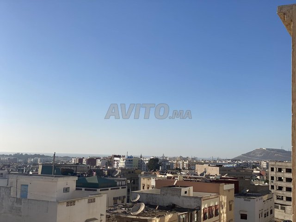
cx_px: 148
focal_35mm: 52
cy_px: 111
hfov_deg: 36.8
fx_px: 445
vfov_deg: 28.0
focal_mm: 6
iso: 20
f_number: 2
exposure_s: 1/3195
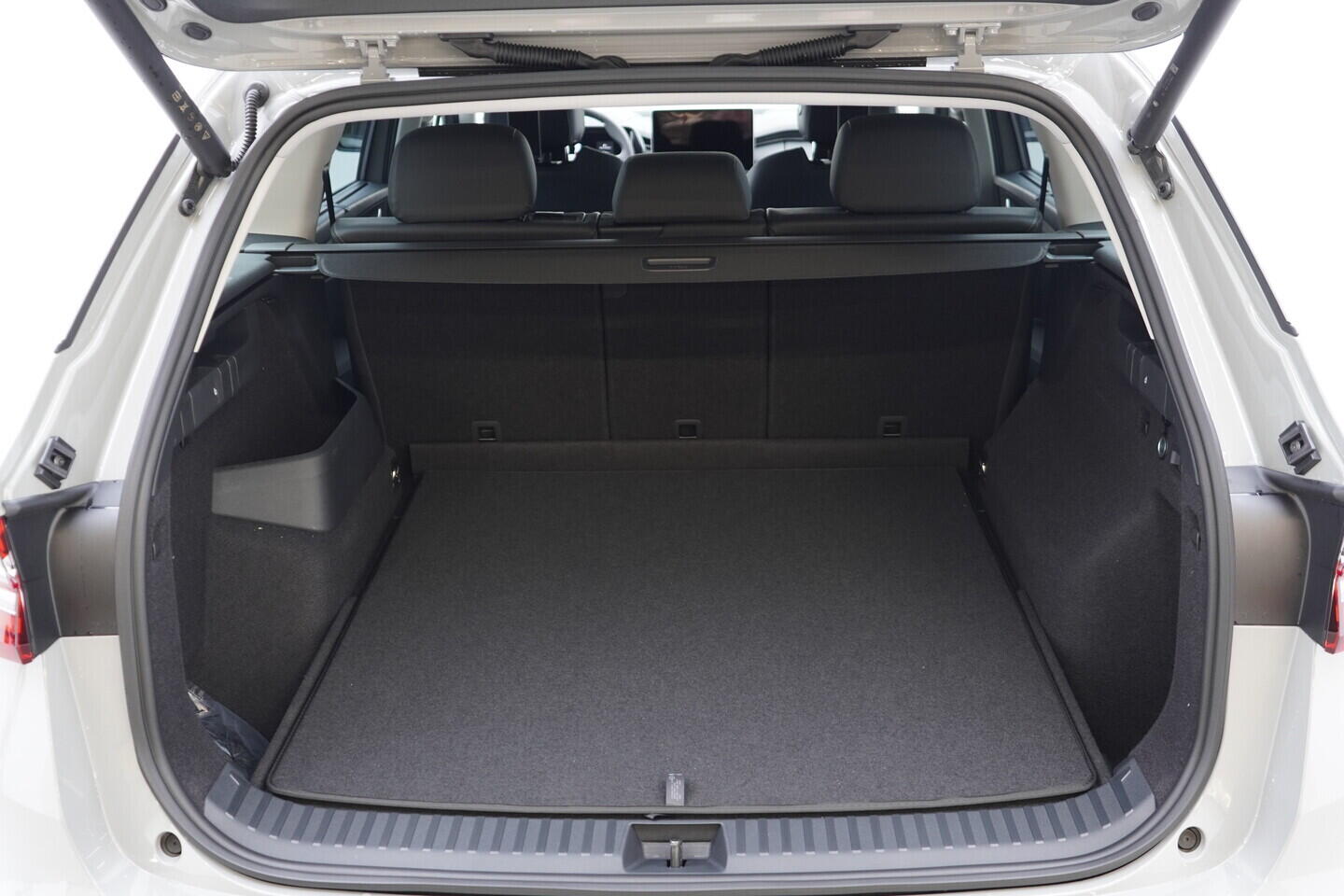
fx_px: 1344
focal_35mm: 36
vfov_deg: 36.9
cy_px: 448
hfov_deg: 53.1
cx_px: 672
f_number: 2.8
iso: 640
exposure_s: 1/40
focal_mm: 24
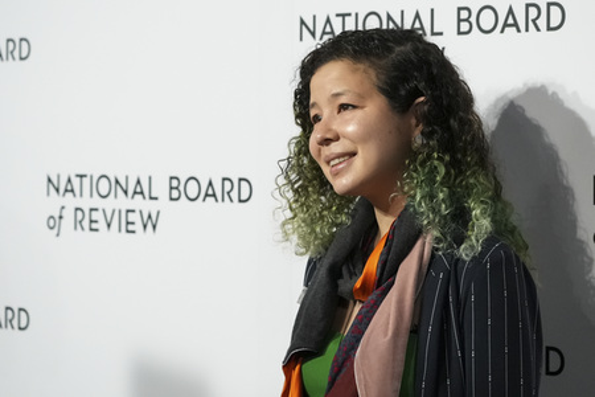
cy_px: 198
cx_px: 298
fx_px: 1768
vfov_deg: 12.8
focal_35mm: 107
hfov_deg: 19.1
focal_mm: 107
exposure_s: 1/400
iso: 12800
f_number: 5.6
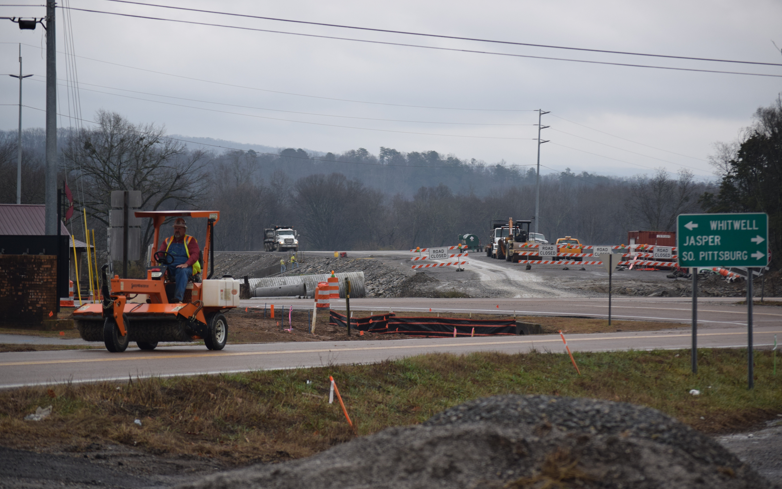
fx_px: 2813
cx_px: 392
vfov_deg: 9.9
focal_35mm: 132
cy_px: 250
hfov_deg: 15.8
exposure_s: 1/320
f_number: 4.5
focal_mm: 86
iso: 400
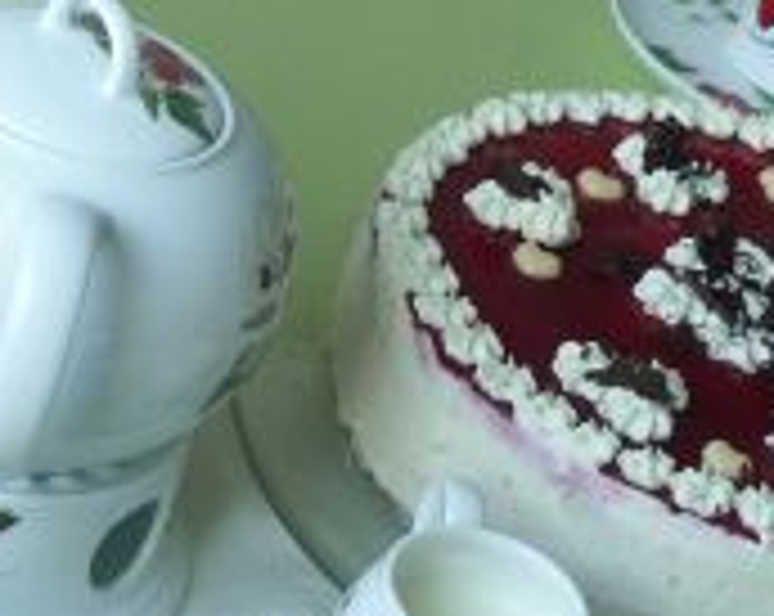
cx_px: 446
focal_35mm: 120
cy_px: 252
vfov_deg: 12.8
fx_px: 2744
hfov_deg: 16.0
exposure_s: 1/100
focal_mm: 5.5
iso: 160
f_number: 2.8
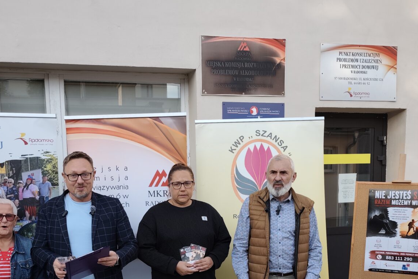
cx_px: 178
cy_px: 242
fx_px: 464
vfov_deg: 32.0
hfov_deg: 48.3
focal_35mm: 40
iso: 50
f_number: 1.65
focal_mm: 6.19
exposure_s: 1/148
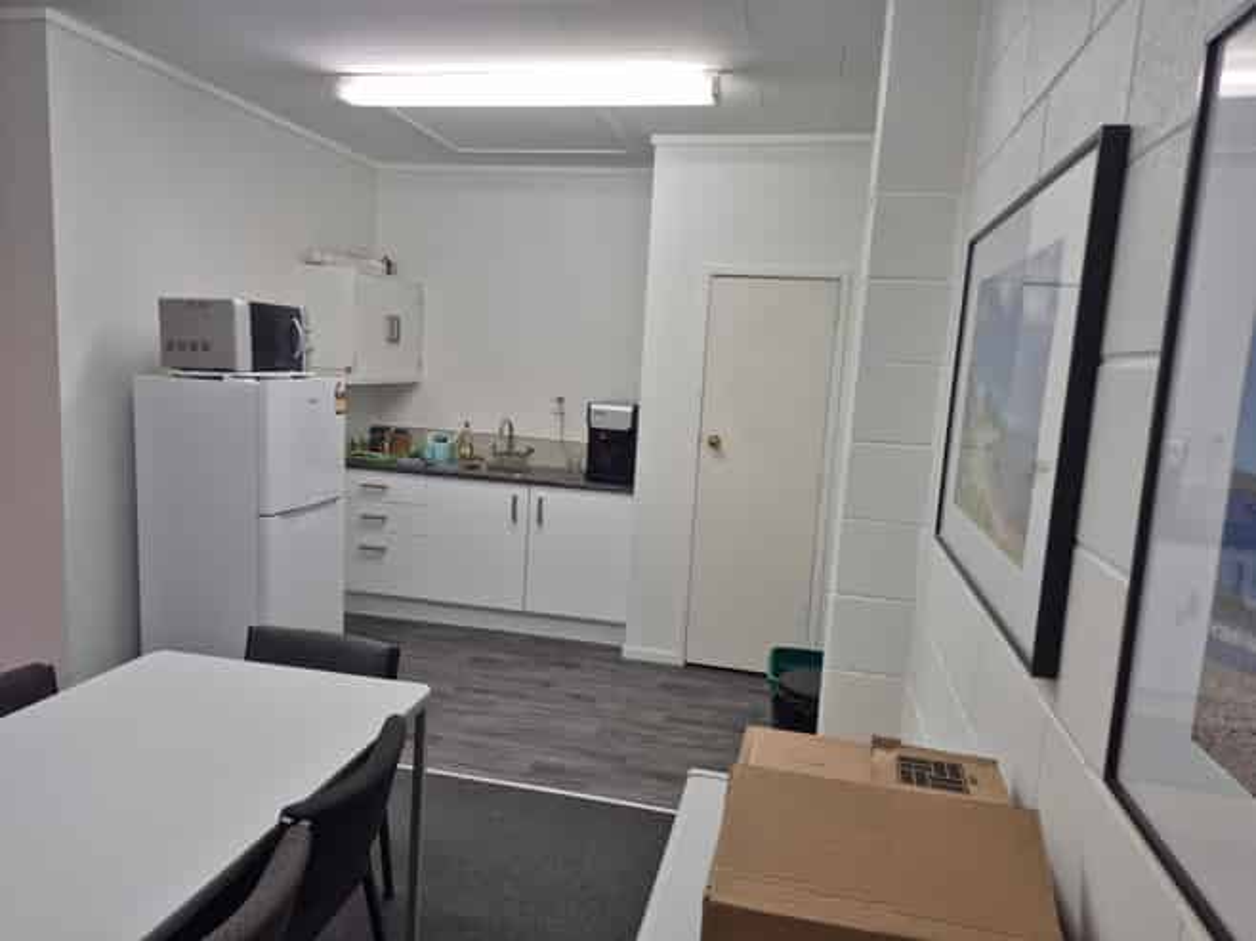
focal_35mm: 23
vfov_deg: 58.8
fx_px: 834
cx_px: 628
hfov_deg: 73.9
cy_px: 470
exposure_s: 1/100
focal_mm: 5.4
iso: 32
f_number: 1.8
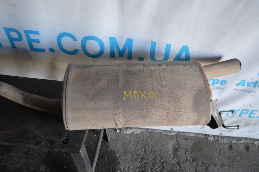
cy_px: 86
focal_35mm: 30
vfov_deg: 43.5
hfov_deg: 62.0
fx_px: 216
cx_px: 130
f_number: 3.8
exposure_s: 1/25
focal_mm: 20
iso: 400
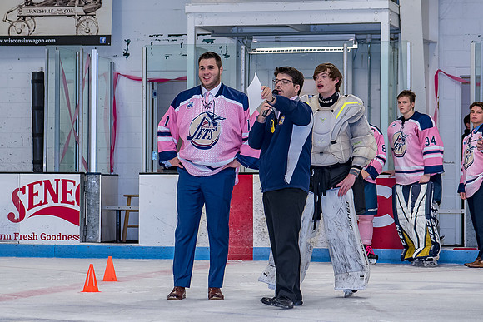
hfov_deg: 15.4
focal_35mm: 133
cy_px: 116
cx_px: 208
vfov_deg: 10.3
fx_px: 1785
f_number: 4
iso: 640
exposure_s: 1/250
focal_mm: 62
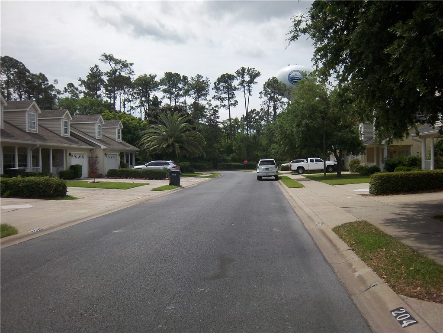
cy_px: 166
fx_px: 358
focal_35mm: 28
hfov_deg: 63.4
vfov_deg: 49.7
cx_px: 222
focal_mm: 5.1
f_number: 7.8
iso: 64
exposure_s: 1/200
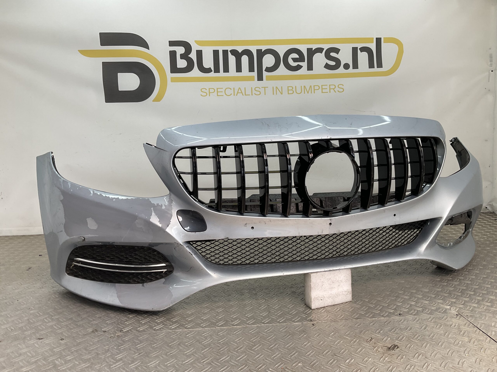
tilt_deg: -9.6
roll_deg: +0.8
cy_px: 186
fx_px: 416
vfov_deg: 48.2
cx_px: 248
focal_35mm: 29
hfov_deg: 61.7
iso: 16
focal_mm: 3
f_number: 1.8
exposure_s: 1/164
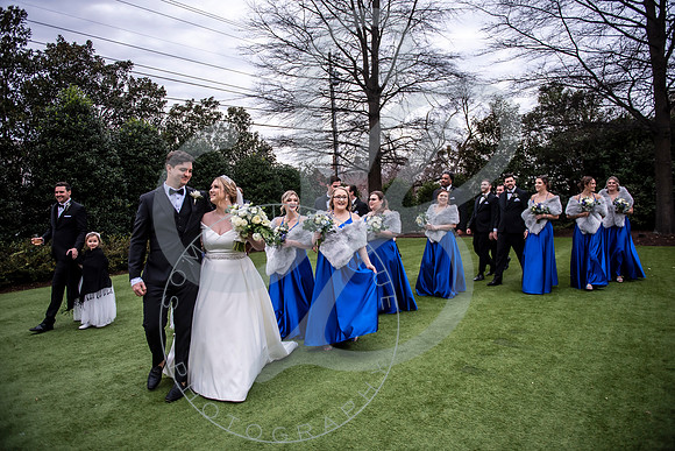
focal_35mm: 24
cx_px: 338
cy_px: 226
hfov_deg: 73.7
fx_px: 450
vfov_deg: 53.2
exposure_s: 1/160
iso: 500
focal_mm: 24
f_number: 2.8
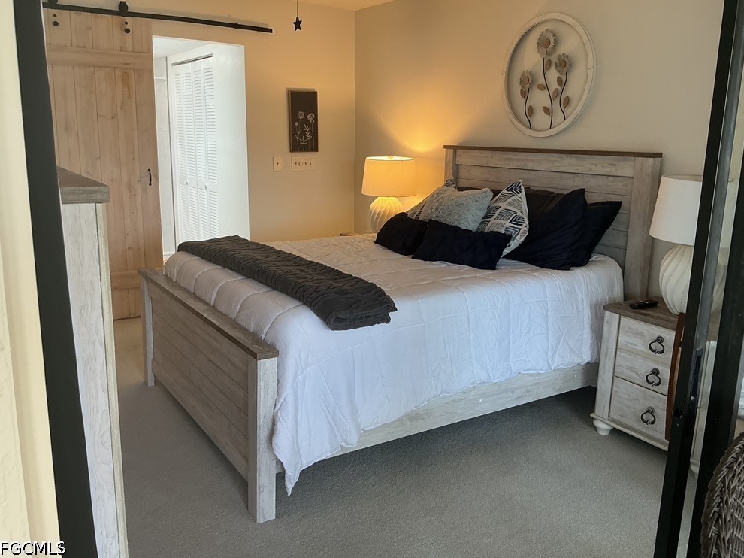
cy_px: 271
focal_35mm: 30
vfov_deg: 46.8
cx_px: 380
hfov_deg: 60.0
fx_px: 645
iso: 64
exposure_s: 1/60
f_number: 1.8
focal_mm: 3
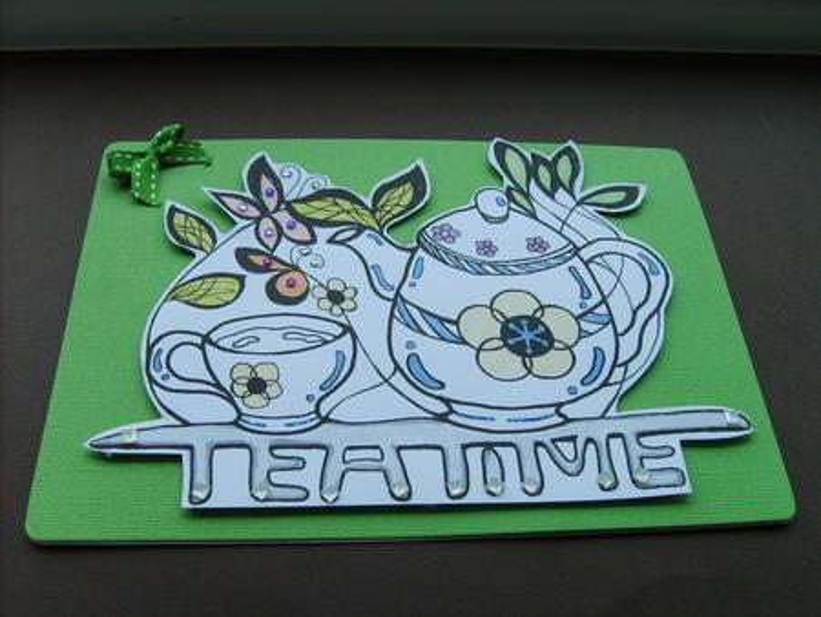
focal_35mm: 35
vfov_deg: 40.7
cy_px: 308
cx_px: 410
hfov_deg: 52.6
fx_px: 831
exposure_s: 1/60
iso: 50
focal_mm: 5.8
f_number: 2.8
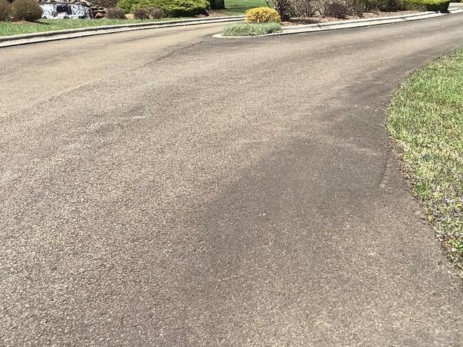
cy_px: 102
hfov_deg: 39.6
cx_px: 251
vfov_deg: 29.9
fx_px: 642
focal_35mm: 48
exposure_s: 1/831
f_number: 2.4
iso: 25
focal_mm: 3.3
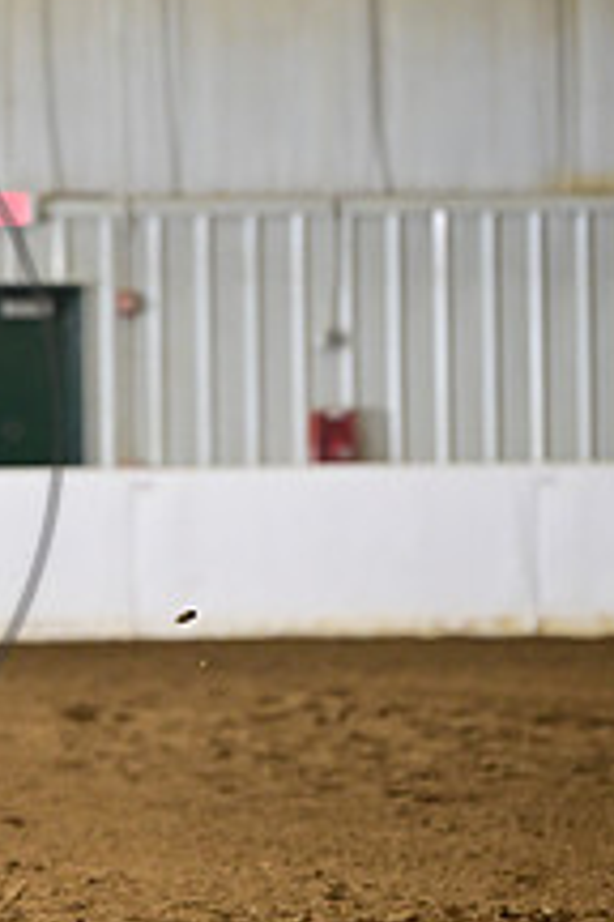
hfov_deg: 2.5
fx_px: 13763
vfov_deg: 3.8
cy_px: 429
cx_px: -443
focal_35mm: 538
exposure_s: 1/200
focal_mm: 200
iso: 2500
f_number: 4
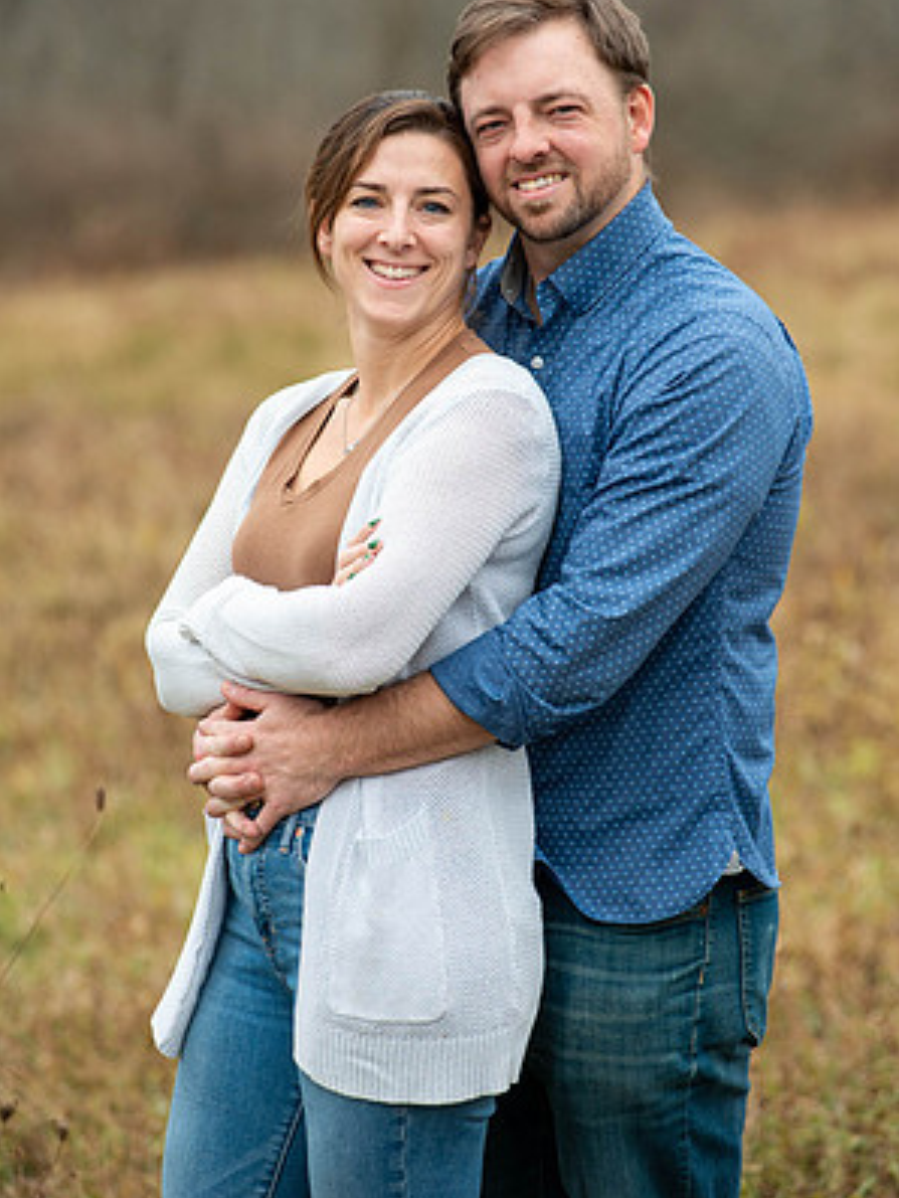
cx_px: 450
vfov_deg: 11.7
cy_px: 534
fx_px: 5849
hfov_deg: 8.8
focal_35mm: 169
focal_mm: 155
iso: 320
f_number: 5
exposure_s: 1/320
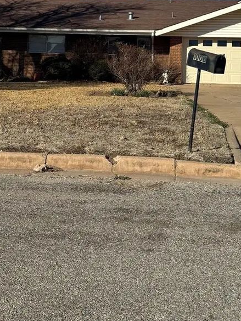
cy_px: 62
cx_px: 97
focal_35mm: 56
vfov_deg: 33.3
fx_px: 520
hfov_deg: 26.1
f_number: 1.78
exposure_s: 1/5814
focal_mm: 6.76
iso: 80
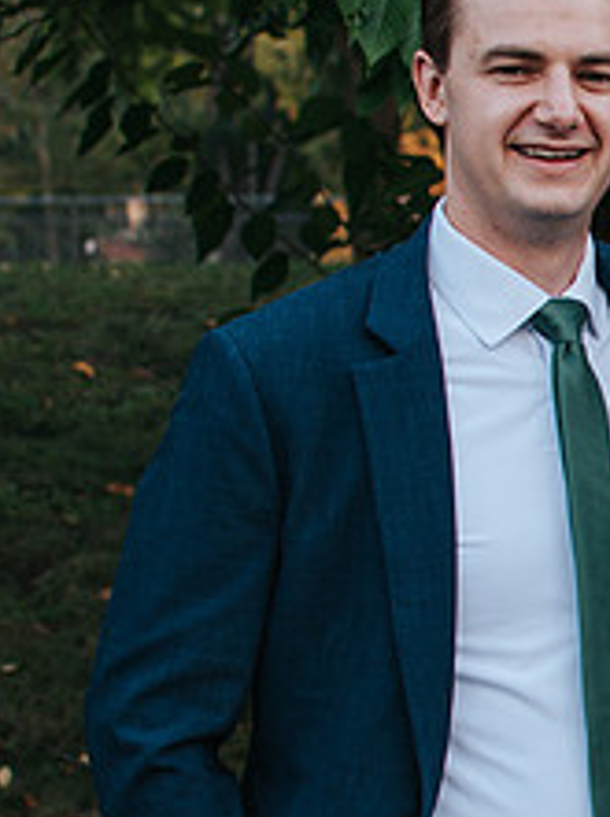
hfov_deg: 9.3
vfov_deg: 12.7
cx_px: 871
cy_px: 457
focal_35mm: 156
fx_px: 3676
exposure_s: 1/250
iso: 100
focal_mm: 35
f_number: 3.5
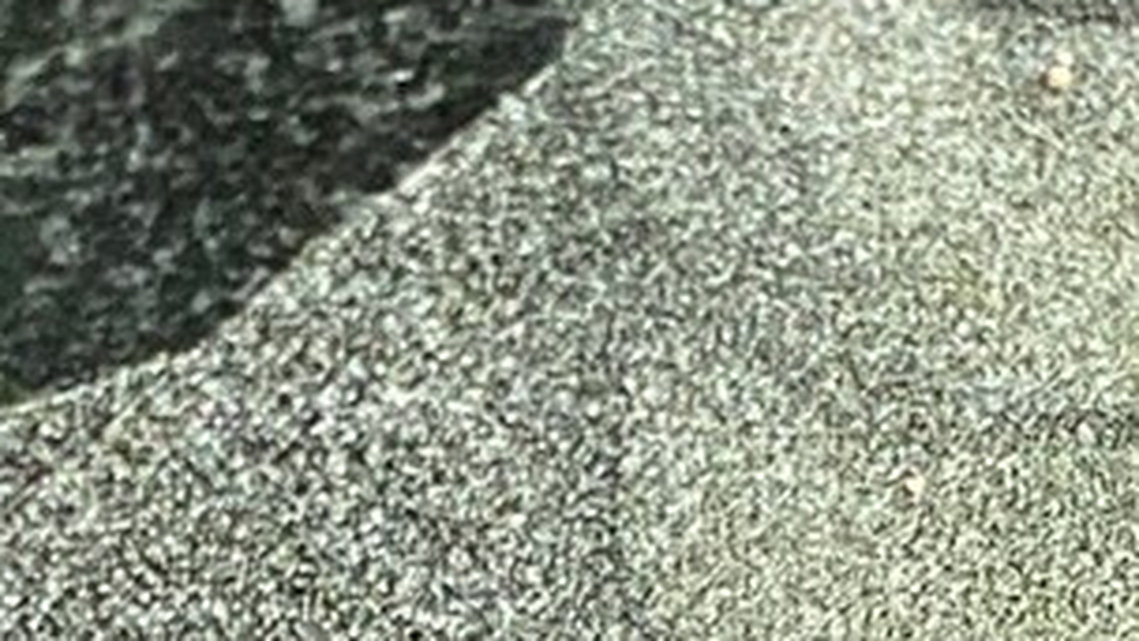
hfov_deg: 15.9
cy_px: 1751
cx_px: 214
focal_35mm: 134
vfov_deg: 8.1
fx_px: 4047
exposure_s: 1/75
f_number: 1.8
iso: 125
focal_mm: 4.25
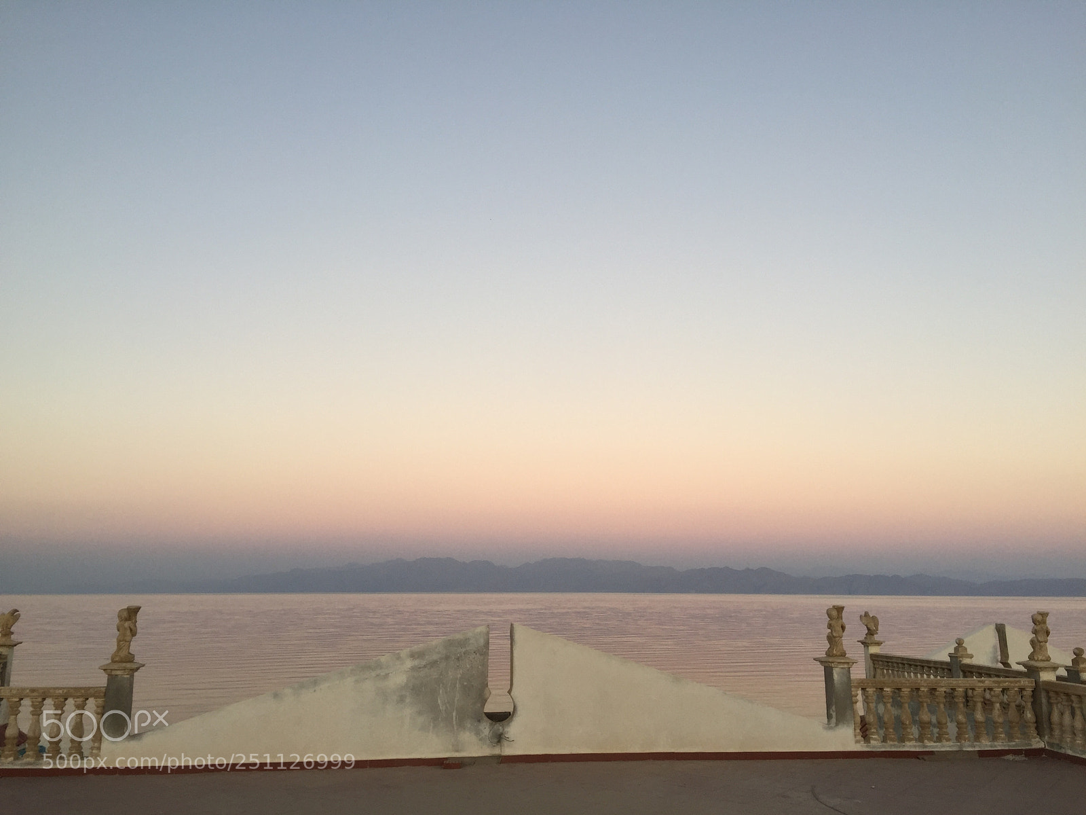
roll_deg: +0.7
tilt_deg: +10.6
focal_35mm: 29
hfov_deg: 61.7
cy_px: 408
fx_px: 910
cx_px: 543
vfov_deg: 48.2
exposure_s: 1/100
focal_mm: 4.15
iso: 32
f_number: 2.2
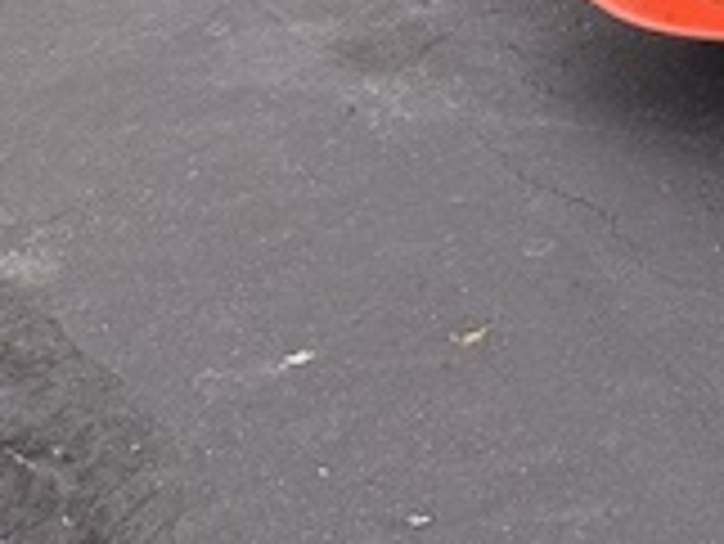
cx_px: 1592
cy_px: -737
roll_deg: +0.0
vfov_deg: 10.7
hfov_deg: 13.4
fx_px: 2491
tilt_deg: -5.6
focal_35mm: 119
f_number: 1.78
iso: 80
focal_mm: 6.76
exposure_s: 1/637
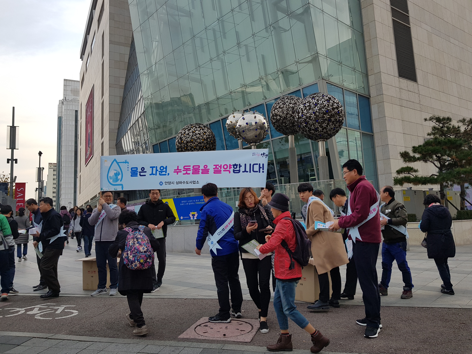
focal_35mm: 26
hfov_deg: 67.3
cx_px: 236
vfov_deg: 53.1
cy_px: 177
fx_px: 355
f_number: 1.7
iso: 40
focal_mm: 4.2
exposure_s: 1/1180
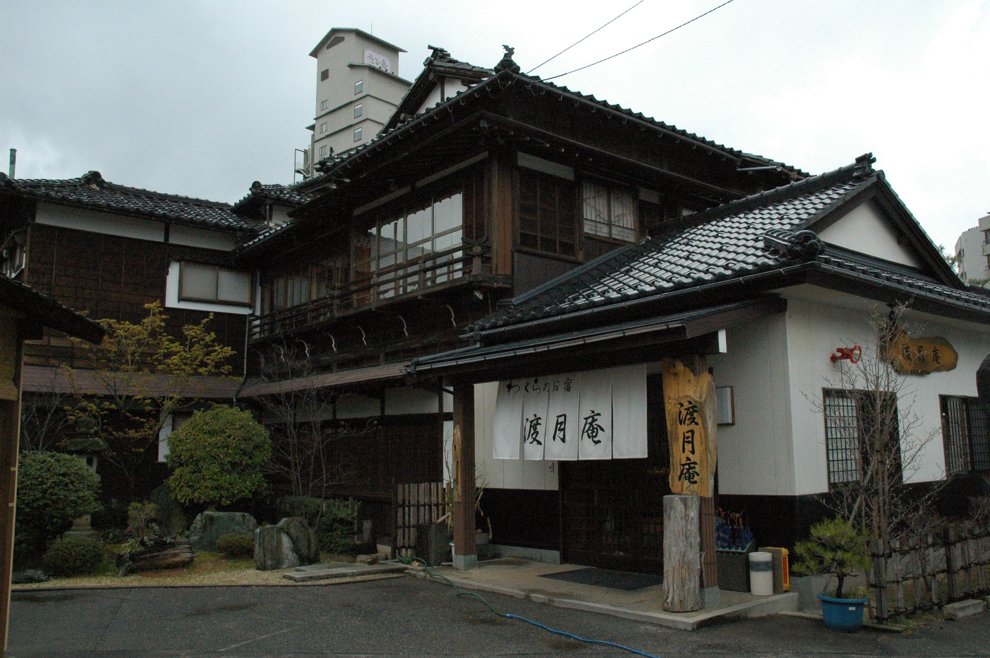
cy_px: 329
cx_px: 495
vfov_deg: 47.8
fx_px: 742
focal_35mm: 27
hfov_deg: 67.4
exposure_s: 1/250
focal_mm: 18
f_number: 10
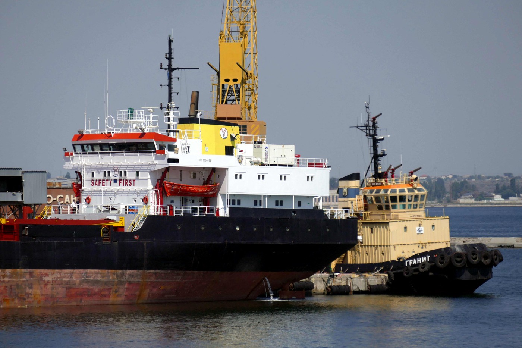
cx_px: 261
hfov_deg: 6.9
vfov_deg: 4.6
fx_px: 4349
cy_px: 174
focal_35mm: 300
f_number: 4
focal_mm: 109.3
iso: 200
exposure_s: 1/4000
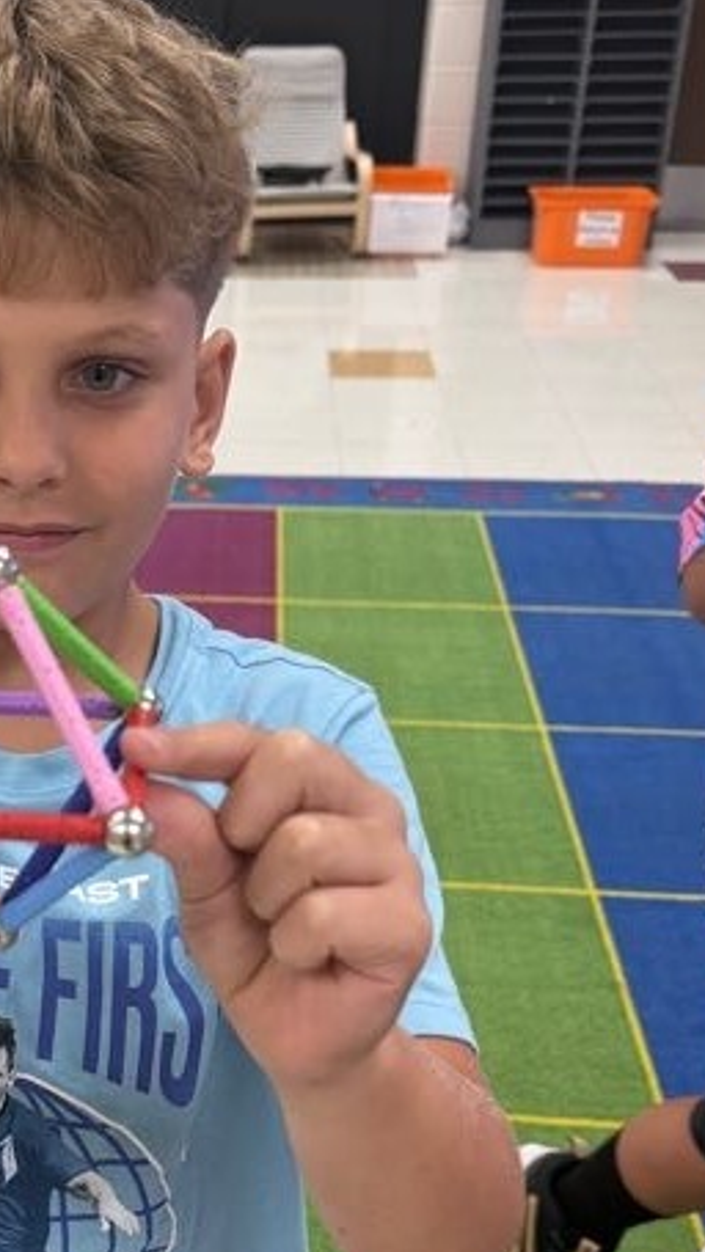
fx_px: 1595
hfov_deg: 23.9
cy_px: 814
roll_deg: +2.1
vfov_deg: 42.4
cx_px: 12
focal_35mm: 48
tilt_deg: -30.5
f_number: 1.78
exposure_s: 1/120
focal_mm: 6.76
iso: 125
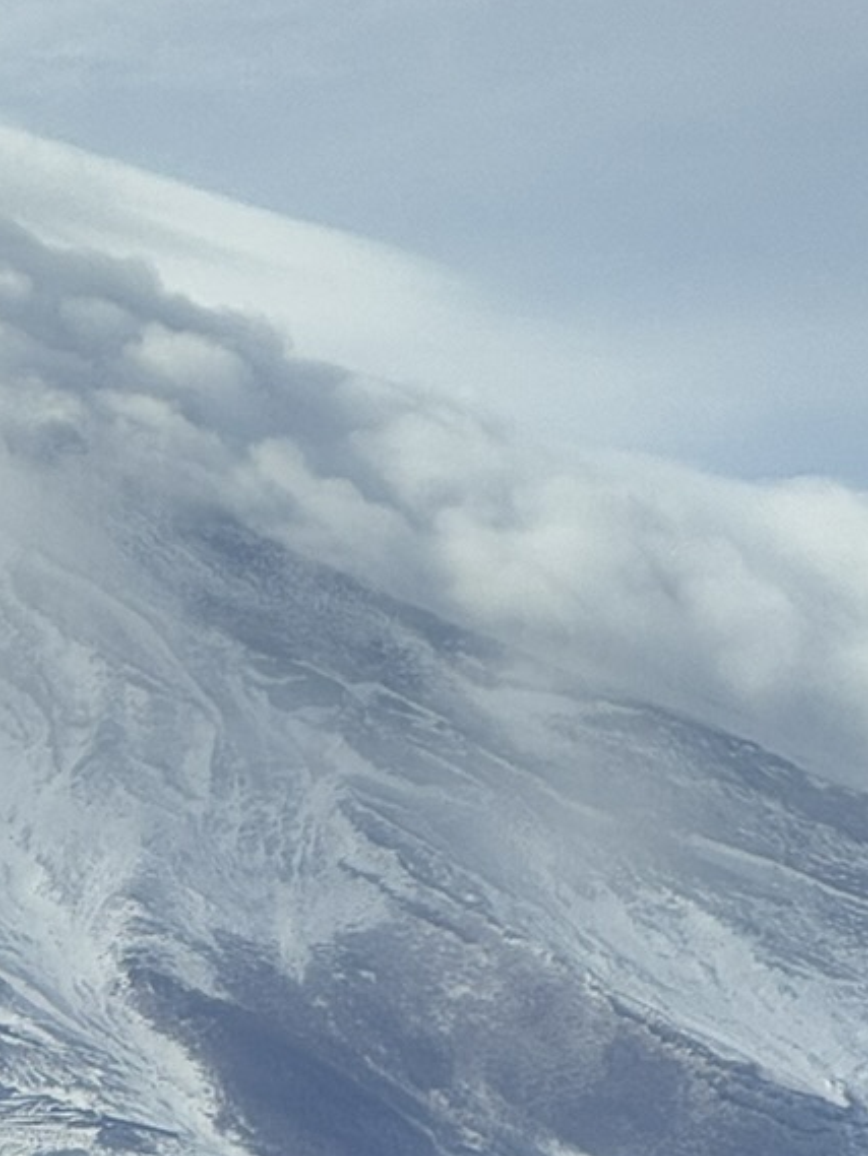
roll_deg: +2.1
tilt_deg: +7.3
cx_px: -461
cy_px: 951
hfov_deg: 3.4
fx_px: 14438
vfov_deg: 4.6
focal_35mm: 432
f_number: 2.8
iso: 50
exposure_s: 1/554
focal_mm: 15.66
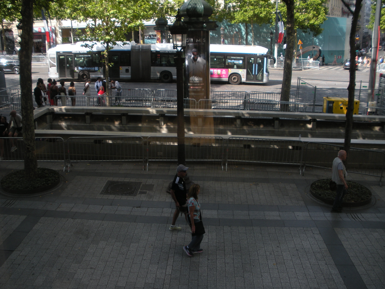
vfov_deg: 39.7
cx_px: 192
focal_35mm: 36
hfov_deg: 51.4
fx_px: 400
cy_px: 144
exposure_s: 1/207
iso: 64
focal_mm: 6.3
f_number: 3.5
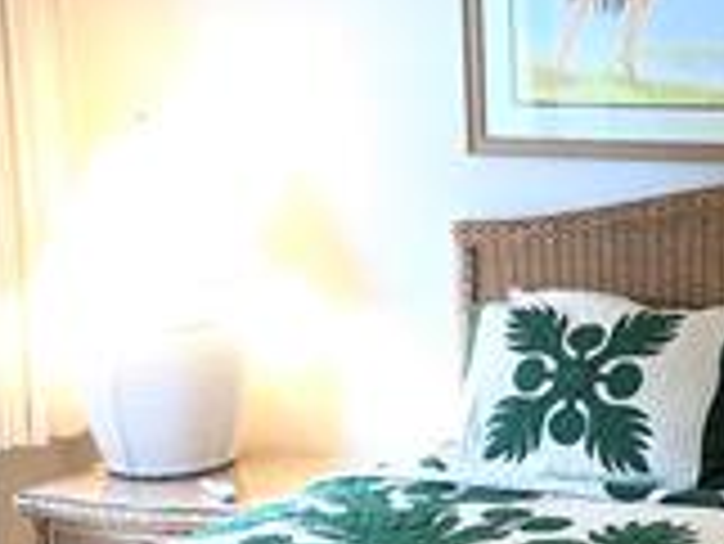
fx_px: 2261
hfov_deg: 17.8
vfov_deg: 13.7
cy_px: 353
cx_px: 693
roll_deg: +1.6
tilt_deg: -8.3
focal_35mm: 108
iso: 40
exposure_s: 1/20
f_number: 1.8
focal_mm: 3.99
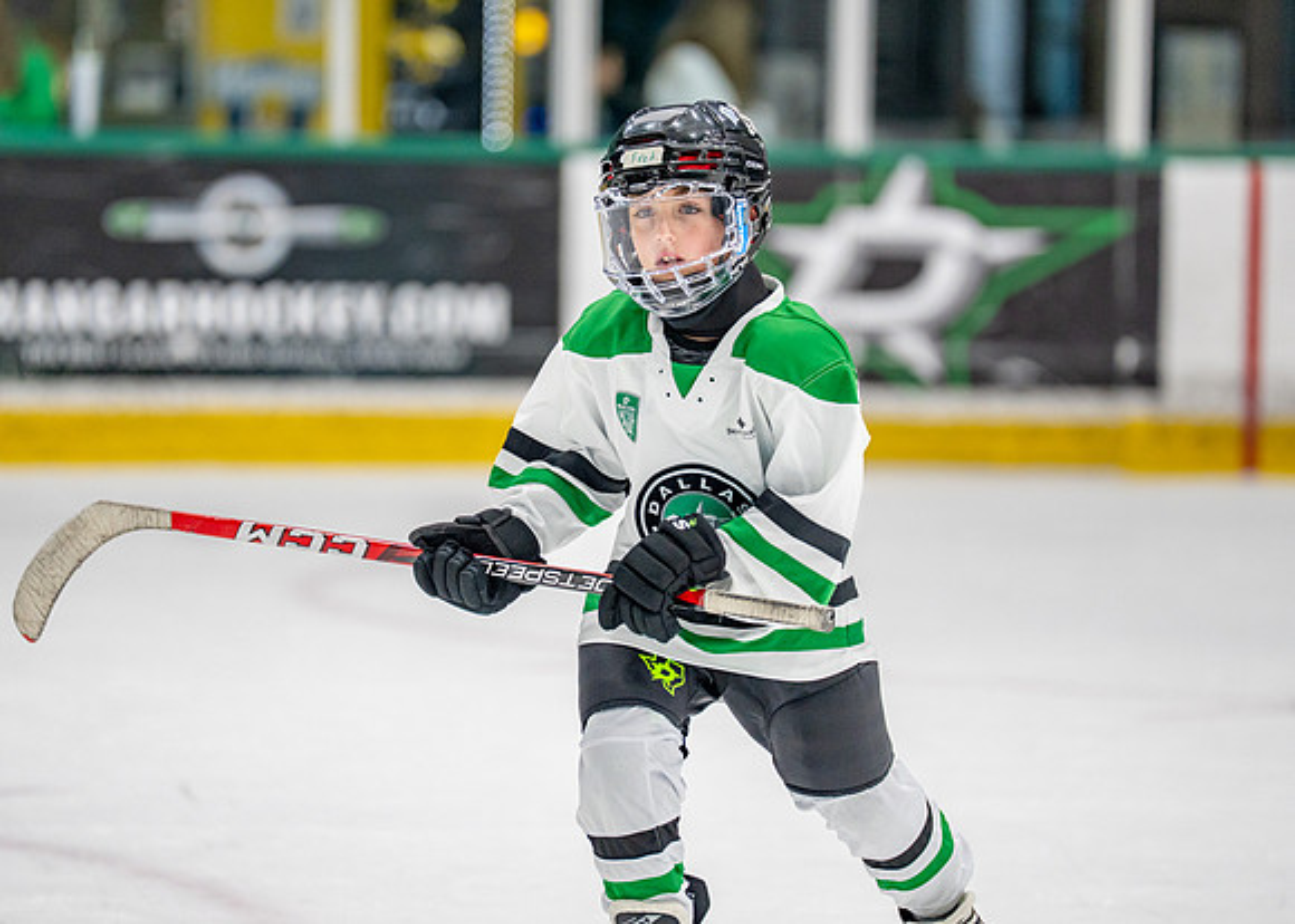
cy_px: 416
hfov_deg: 7.7
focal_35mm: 261
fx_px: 9583
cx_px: 675
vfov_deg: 5.5
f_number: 2.8
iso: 1000
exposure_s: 1/1250
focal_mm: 200
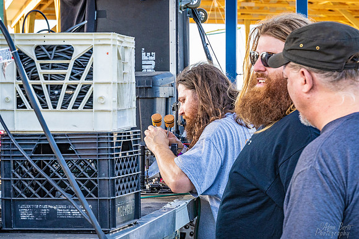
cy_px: 120
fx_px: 1117
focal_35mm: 112
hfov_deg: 18.3
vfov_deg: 12.2
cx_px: 180
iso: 800
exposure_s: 1/250
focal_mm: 75
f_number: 9
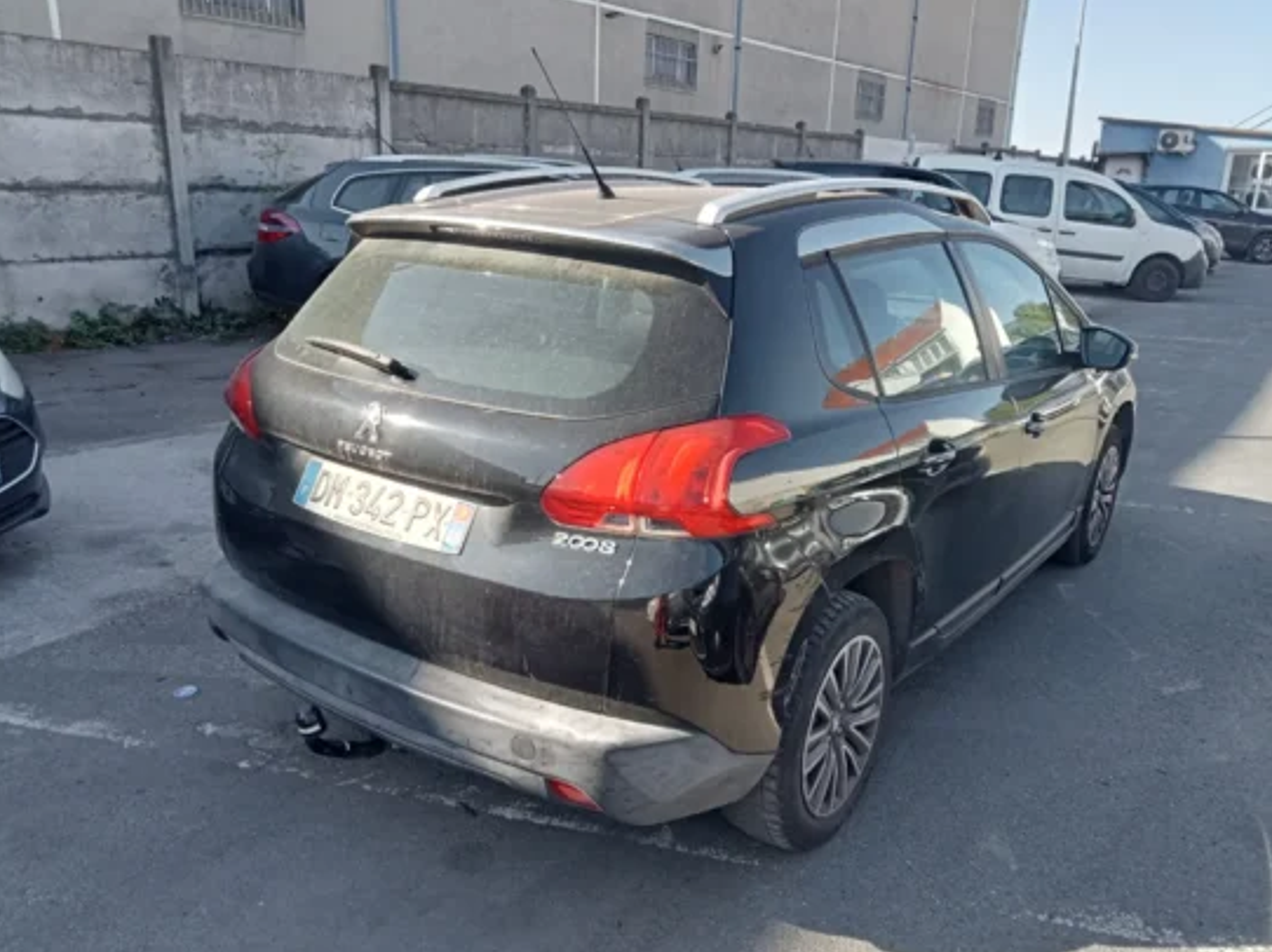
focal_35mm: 31
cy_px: 488
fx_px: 1139
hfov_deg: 58.4
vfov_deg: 45.4
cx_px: 643
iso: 100
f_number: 2.2
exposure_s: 1/235
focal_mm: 3.46
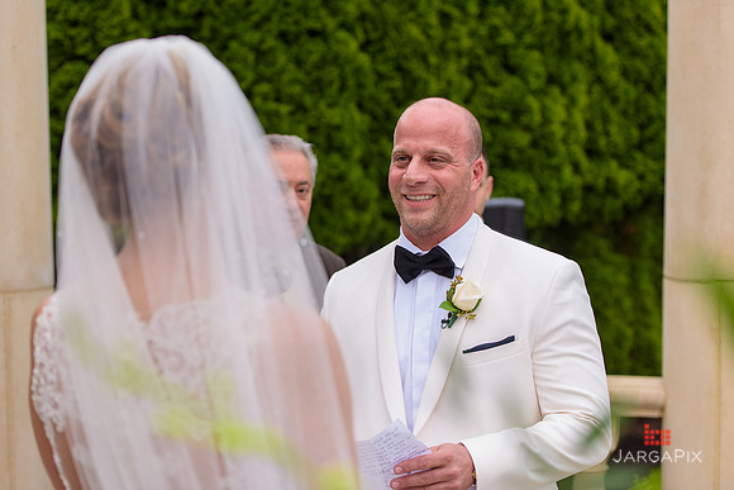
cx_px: 367
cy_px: 245
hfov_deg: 26.0
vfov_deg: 17.5
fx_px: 1591
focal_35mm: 78
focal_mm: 78
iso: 200
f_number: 3.2
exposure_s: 1/250
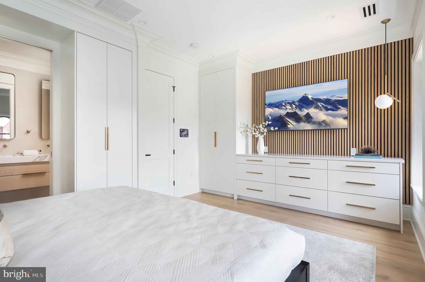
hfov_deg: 91.7
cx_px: 212
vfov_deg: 68.8
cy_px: 141
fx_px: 206
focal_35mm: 18
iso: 800
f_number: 16
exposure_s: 1/30
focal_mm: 17.5
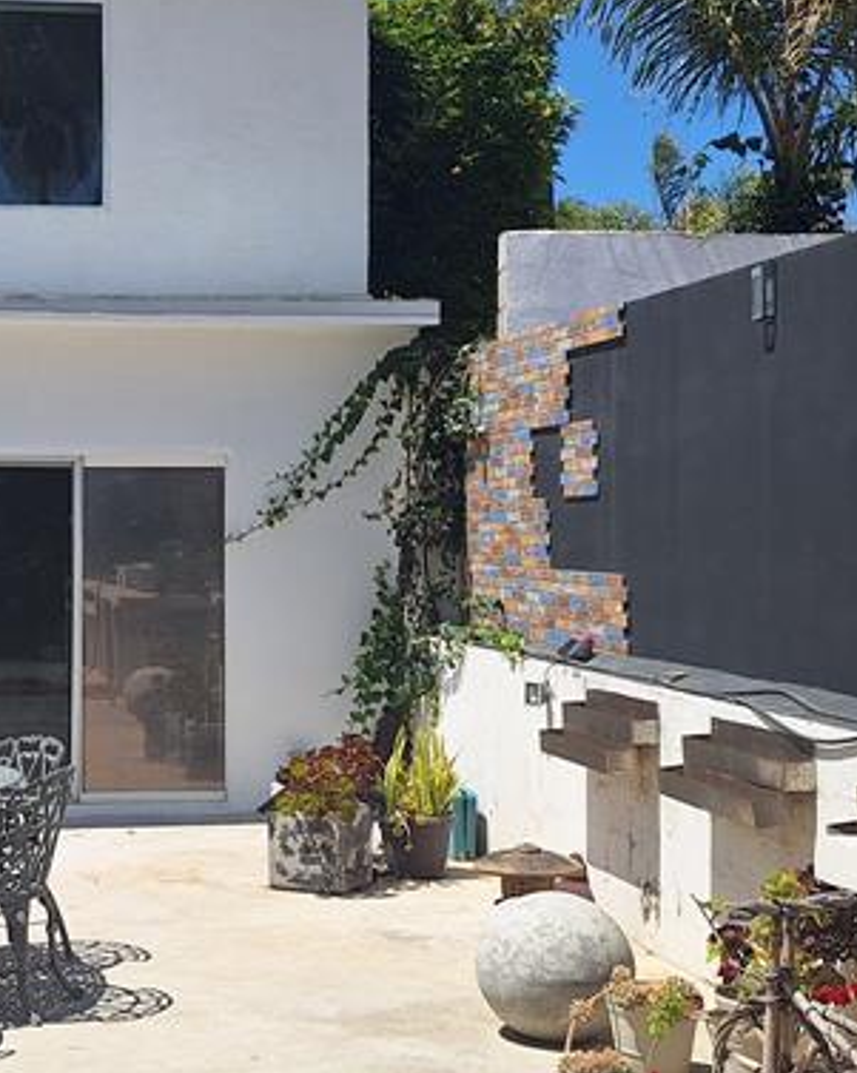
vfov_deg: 31.0
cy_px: 529
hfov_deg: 24.4
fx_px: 1936
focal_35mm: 61
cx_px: 114
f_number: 1.8
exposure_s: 1/3247
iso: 40
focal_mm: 5.54
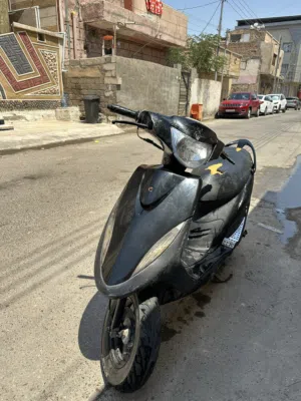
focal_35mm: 24
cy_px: 200
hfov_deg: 56.8
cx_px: 150
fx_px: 278
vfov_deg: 71.6
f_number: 1.78
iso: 80
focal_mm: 6.86
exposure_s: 1/1639
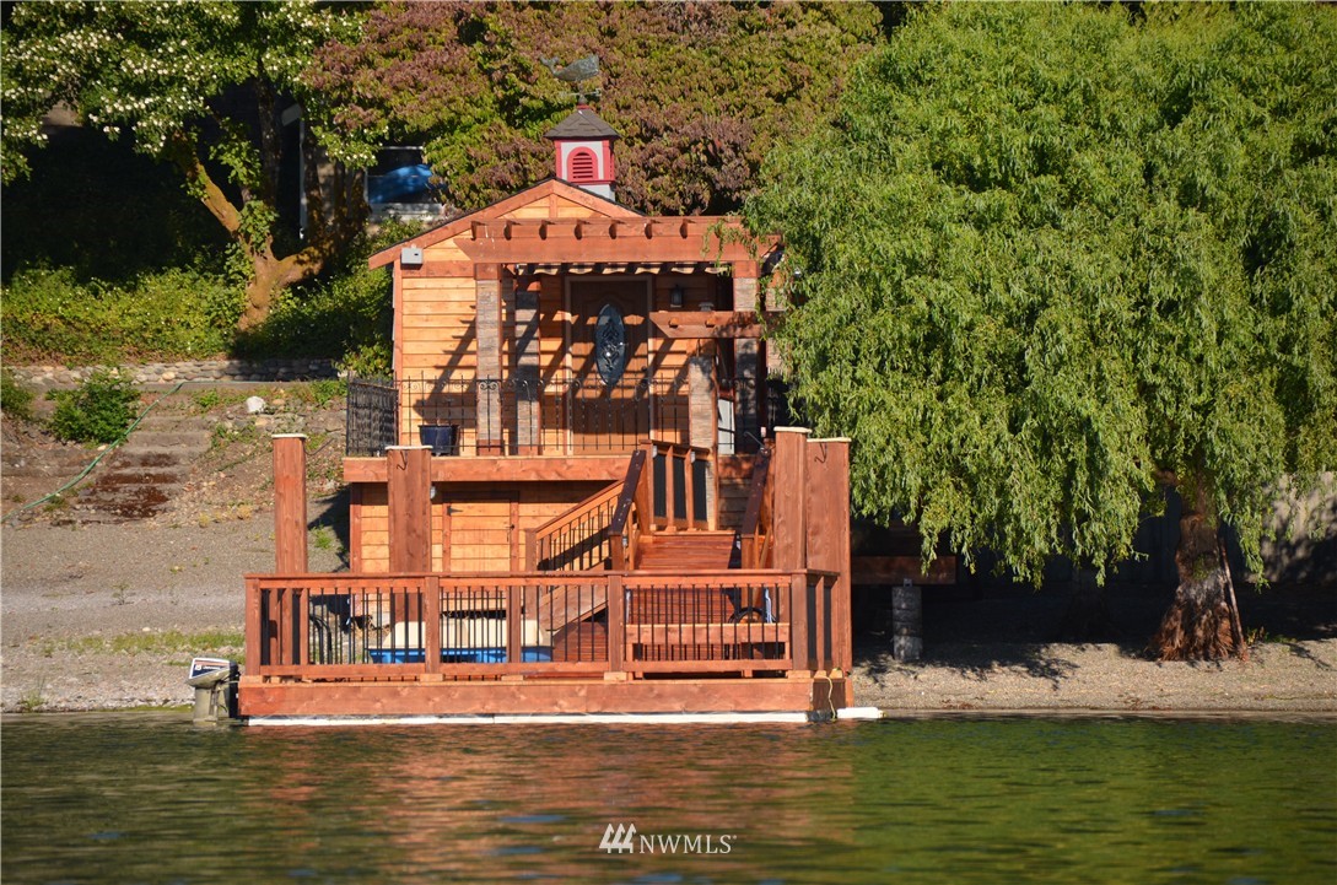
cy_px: 442
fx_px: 10283
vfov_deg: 4.9
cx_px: 668
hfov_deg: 7.4
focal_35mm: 278
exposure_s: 1/1600
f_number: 6
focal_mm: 185
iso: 400
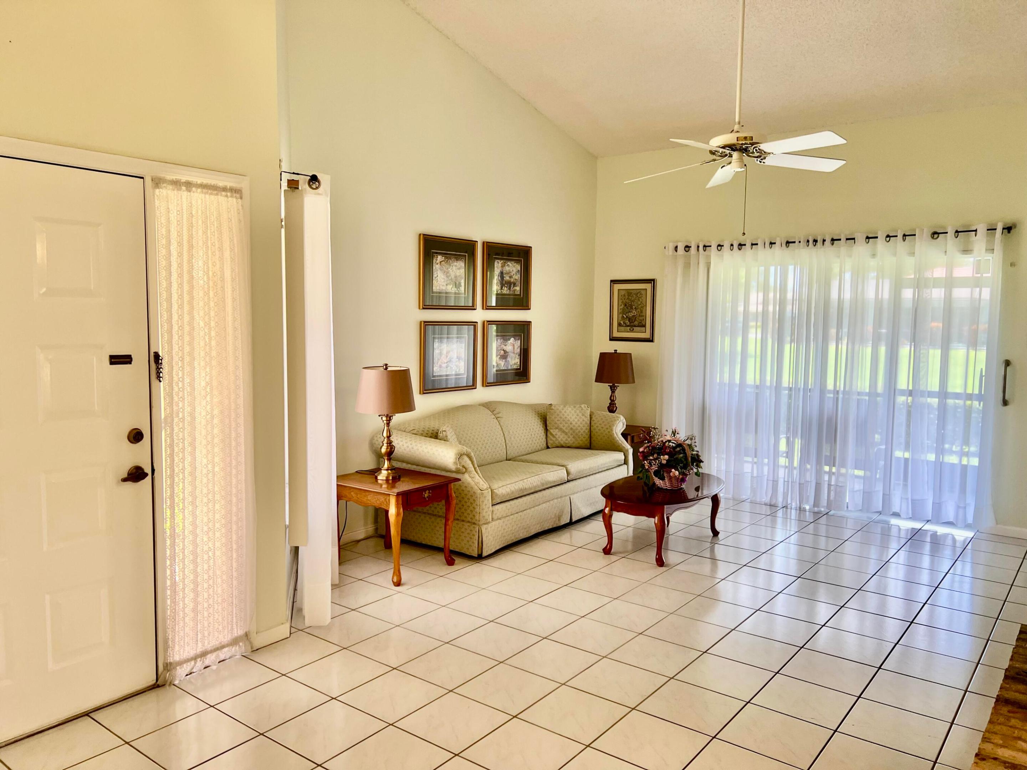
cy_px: 385
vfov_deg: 53.1
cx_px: 514
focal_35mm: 26
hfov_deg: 67.3
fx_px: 771
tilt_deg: -4.5
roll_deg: +0.3
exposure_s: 1/120
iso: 80
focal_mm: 5.7
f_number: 1.5
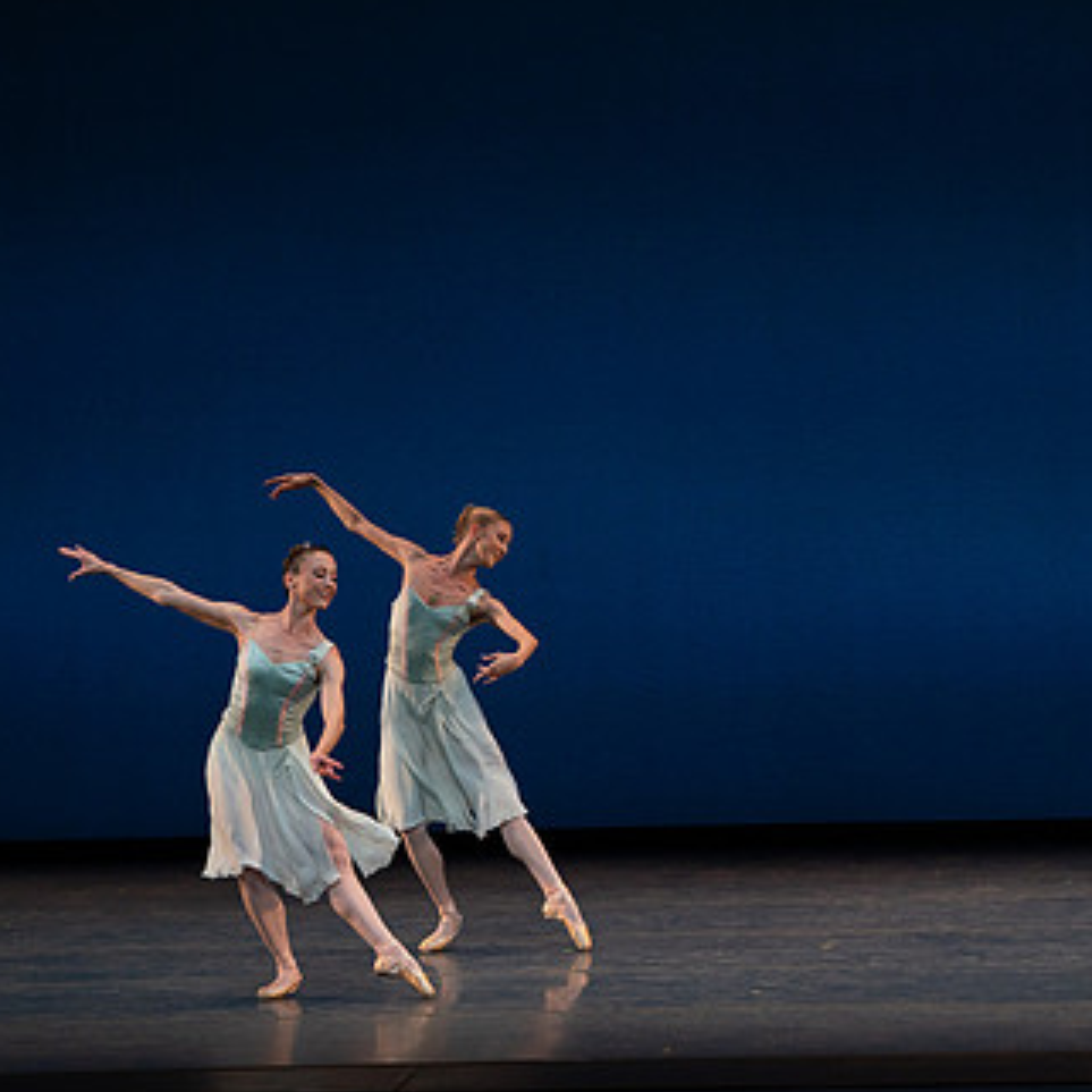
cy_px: 485
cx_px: 833
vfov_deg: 8.6
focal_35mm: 204
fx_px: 7281
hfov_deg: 8.6
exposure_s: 1/500
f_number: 8
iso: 3200
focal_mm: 133
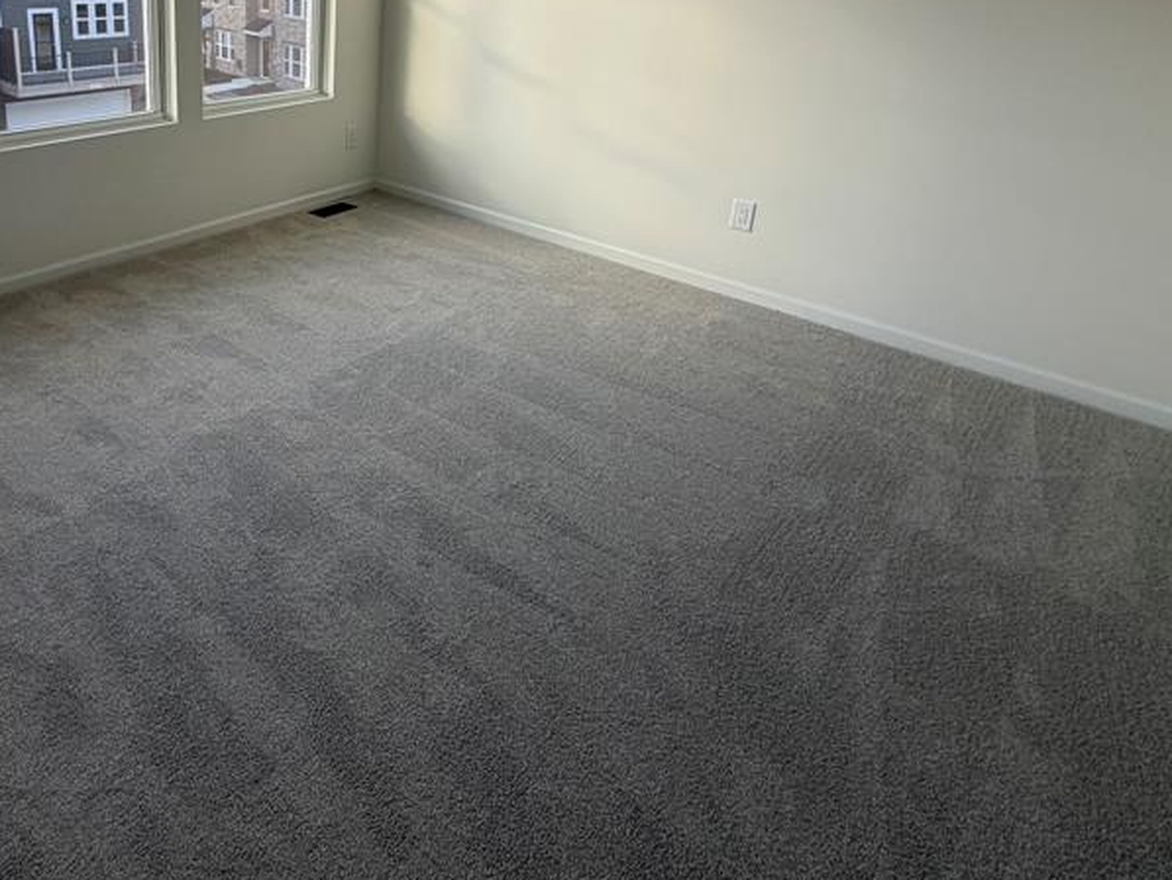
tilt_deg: -17.5
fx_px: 813
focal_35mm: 24
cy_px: 198
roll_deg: -1.3
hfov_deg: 68.0
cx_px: 326
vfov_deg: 53.7
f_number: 2.2
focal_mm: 2.22
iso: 64
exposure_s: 1/120
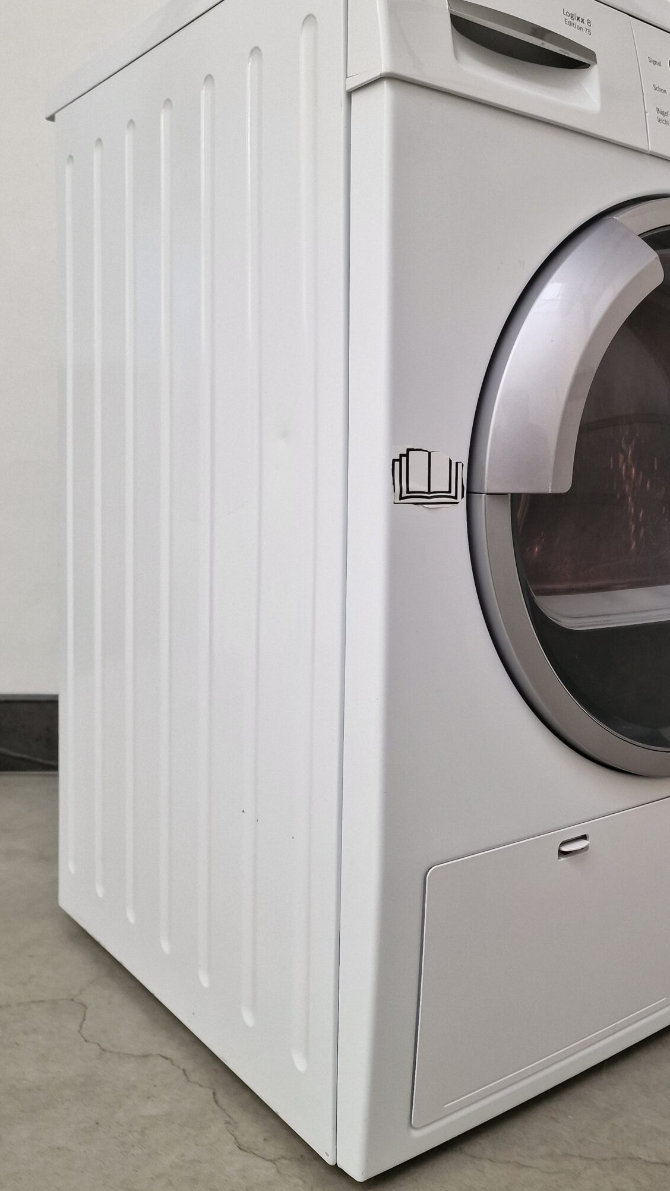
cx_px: 513
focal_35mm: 32
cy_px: 502
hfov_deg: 35.7
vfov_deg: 60.7
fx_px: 1011
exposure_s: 1/100
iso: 80
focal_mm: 6.4
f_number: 1.8
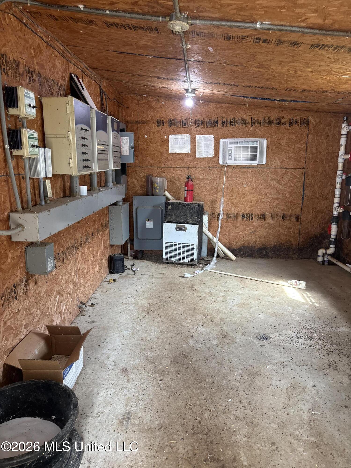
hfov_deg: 53.1
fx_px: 352
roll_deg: -1.9
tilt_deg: -13.3
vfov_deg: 67.3
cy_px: 234
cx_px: 176
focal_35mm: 26
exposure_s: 1/60
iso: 125
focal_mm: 5.96
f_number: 1.6
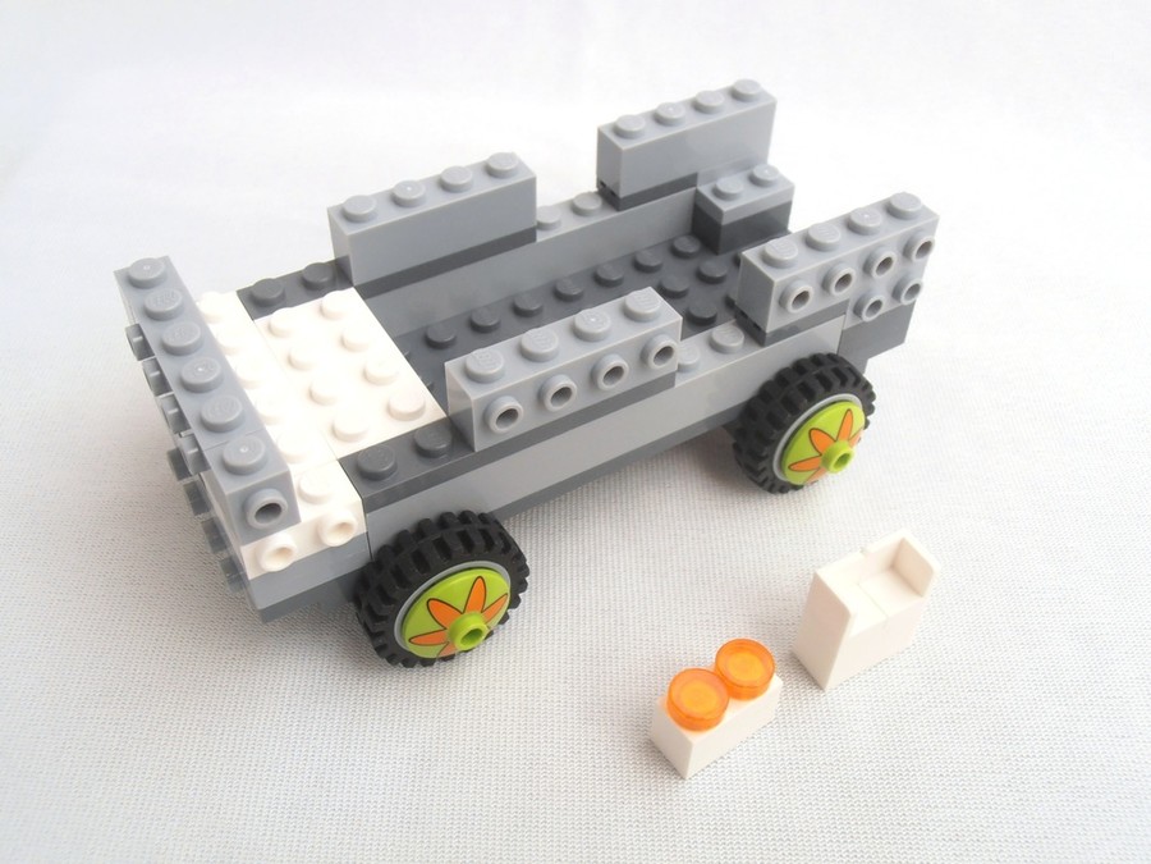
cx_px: 576
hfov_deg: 50.1
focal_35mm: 37
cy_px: 432
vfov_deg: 38.7
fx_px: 1230
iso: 80
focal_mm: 6.61
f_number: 3.9
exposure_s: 1/200
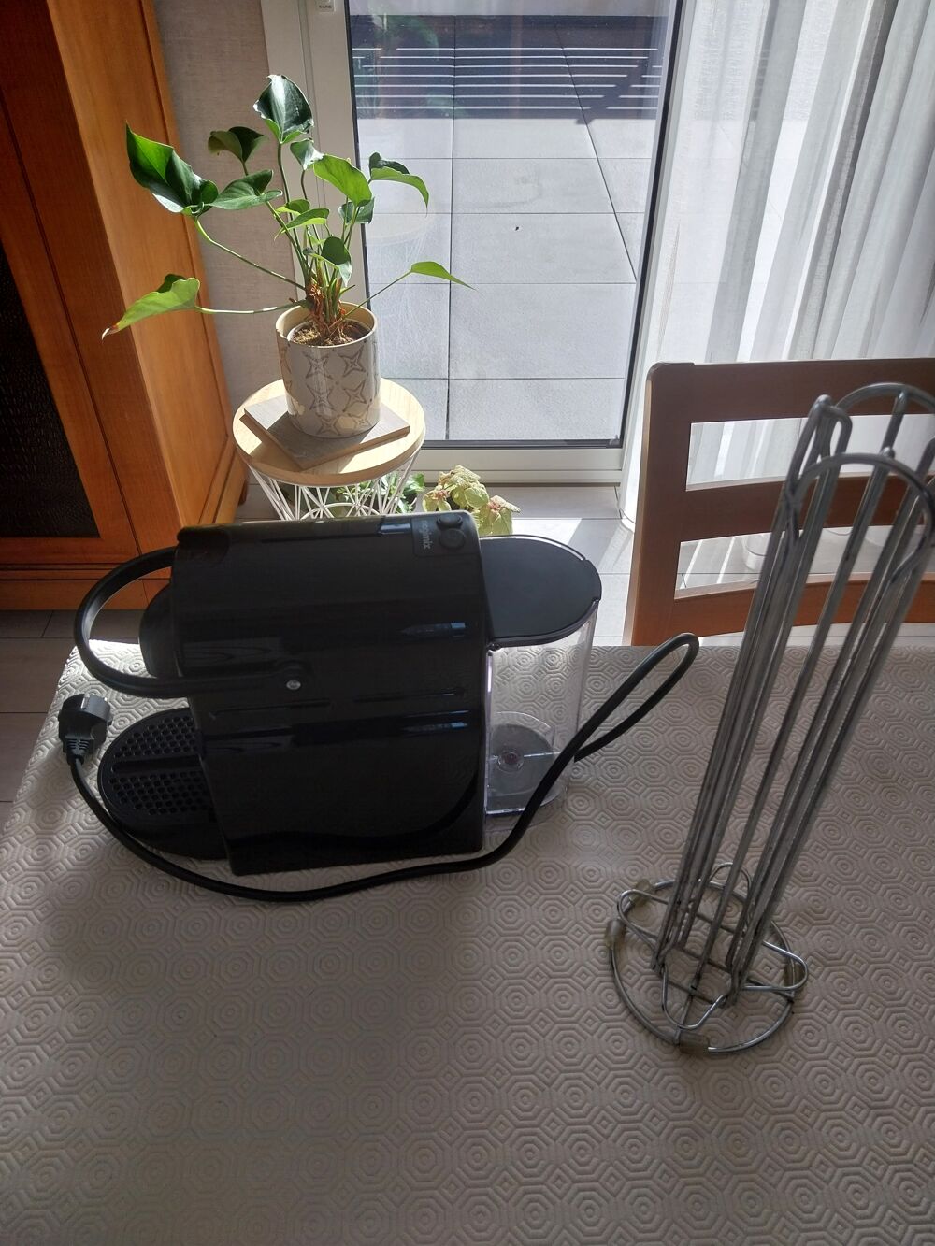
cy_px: 623
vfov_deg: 67.3
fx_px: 936
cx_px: 468
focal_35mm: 26
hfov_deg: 53.1
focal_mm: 4
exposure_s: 1/429
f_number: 1.8
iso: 25
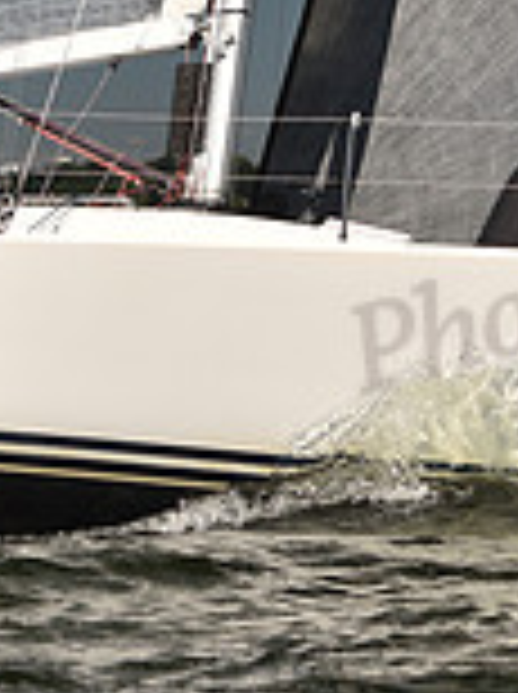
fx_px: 5082
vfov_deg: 7.8
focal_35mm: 254
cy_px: 106
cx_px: 122
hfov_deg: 5.8
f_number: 4
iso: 250
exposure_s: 1/1600
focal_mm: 70
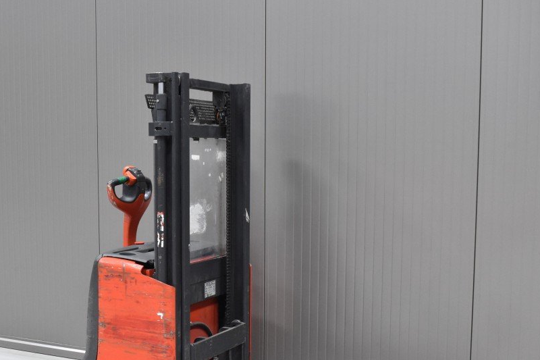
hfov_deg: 38.2
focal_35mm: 52
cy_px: 247
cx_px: 219
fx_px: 776
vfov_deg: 25.9
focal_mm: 23
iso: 1600
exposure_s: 1/40
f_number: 5
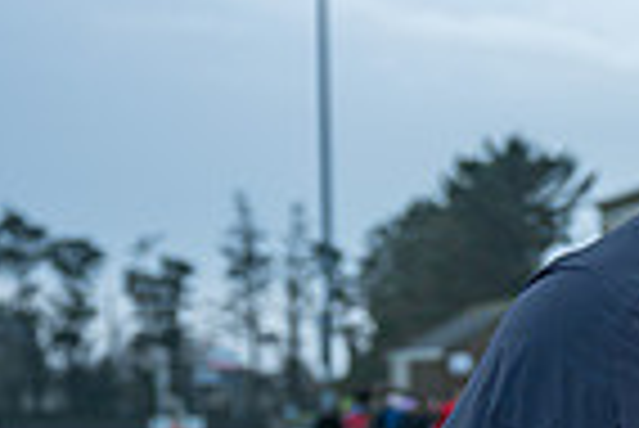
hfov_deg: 11.8
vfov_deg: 8.8
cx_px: 1296
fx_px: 2754
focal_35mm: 155
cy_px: 498
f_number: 4
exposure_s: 1/320
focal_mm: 38
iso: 100
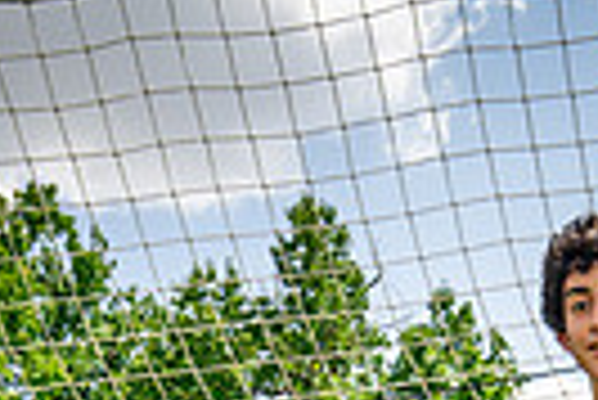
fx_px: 1630
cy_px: 962
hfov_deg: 20.6
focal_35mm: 98
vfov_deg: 11.5
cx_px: 441
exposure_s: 1/125
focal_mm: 29
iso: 100
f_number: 8
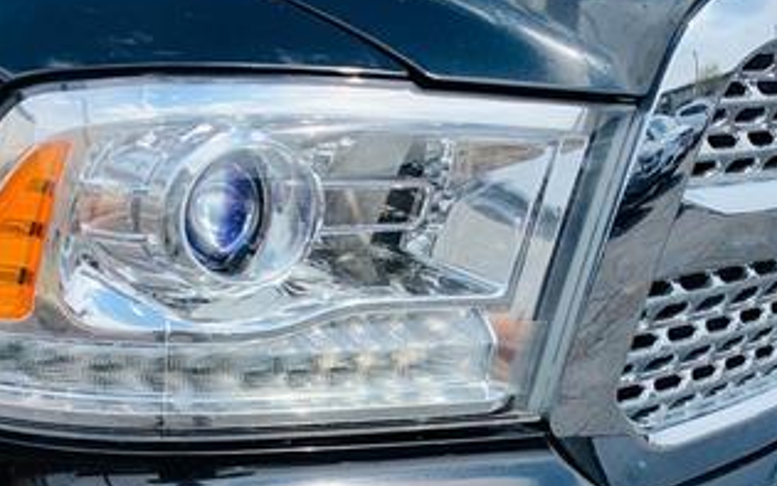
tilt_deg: -27.0
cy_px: 479
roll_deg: +0.6
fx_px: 1186
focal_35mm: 56
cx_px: 508
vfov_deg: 22.3
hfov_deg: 36.0
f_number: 1.8
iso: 25
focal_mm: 4.25
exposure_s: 1/1490
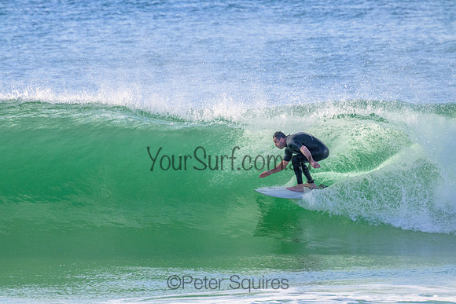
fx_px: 10135
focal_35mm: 800
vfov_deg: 1.7
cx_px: 228
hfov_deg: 2.6
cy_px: 152
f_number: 11
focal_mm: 800
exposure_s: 1/2000
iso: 3200
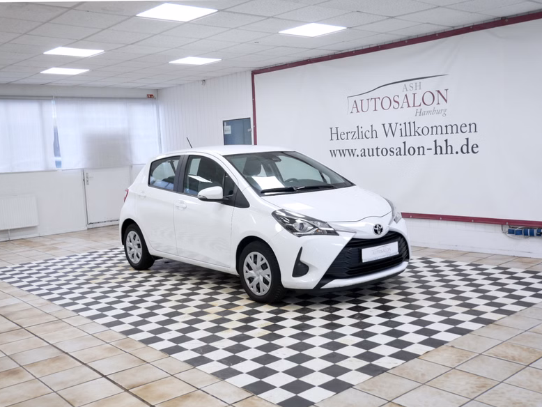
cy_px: 208
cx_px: 274
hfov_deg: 50.1
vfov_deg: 38.7
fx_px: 580
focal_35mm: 37
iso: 500
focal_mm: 18
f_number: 3.9
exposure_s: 1/60
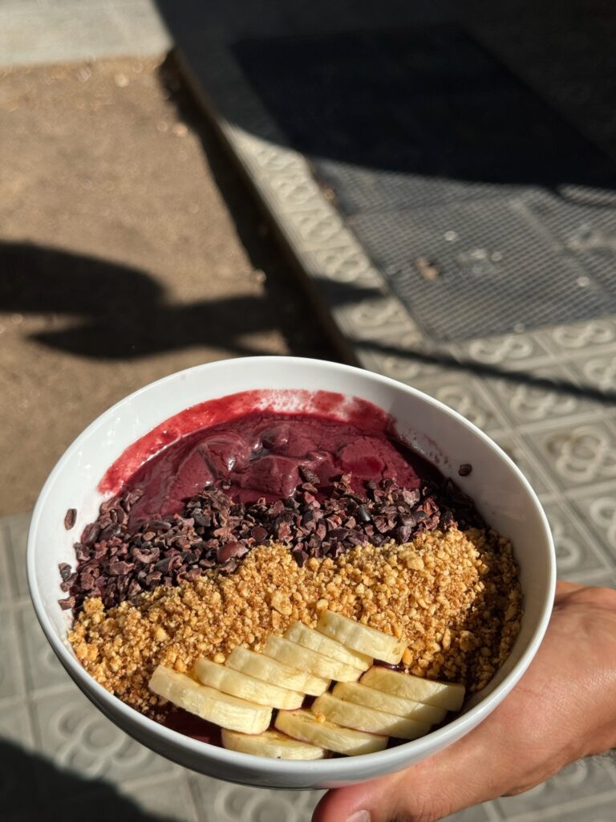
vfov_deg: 39.7
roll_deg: -3.2
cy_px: 411
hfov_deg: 30.3
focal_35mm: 48
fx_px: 1139
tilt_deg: -38.8
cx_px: 308
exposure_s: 1/5848
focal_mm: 6.76
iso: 64
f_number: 1.78
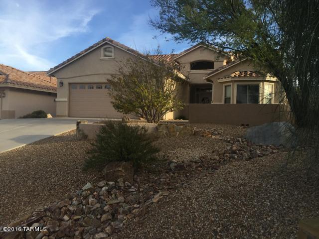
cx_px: 160
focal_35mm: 29
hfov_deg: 61.7
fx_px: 267
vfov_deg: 48.2
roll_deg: -2.4
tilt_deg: -0.5
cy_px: 120
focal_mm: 4.15
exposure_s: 1/659
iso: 32
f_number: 2.2
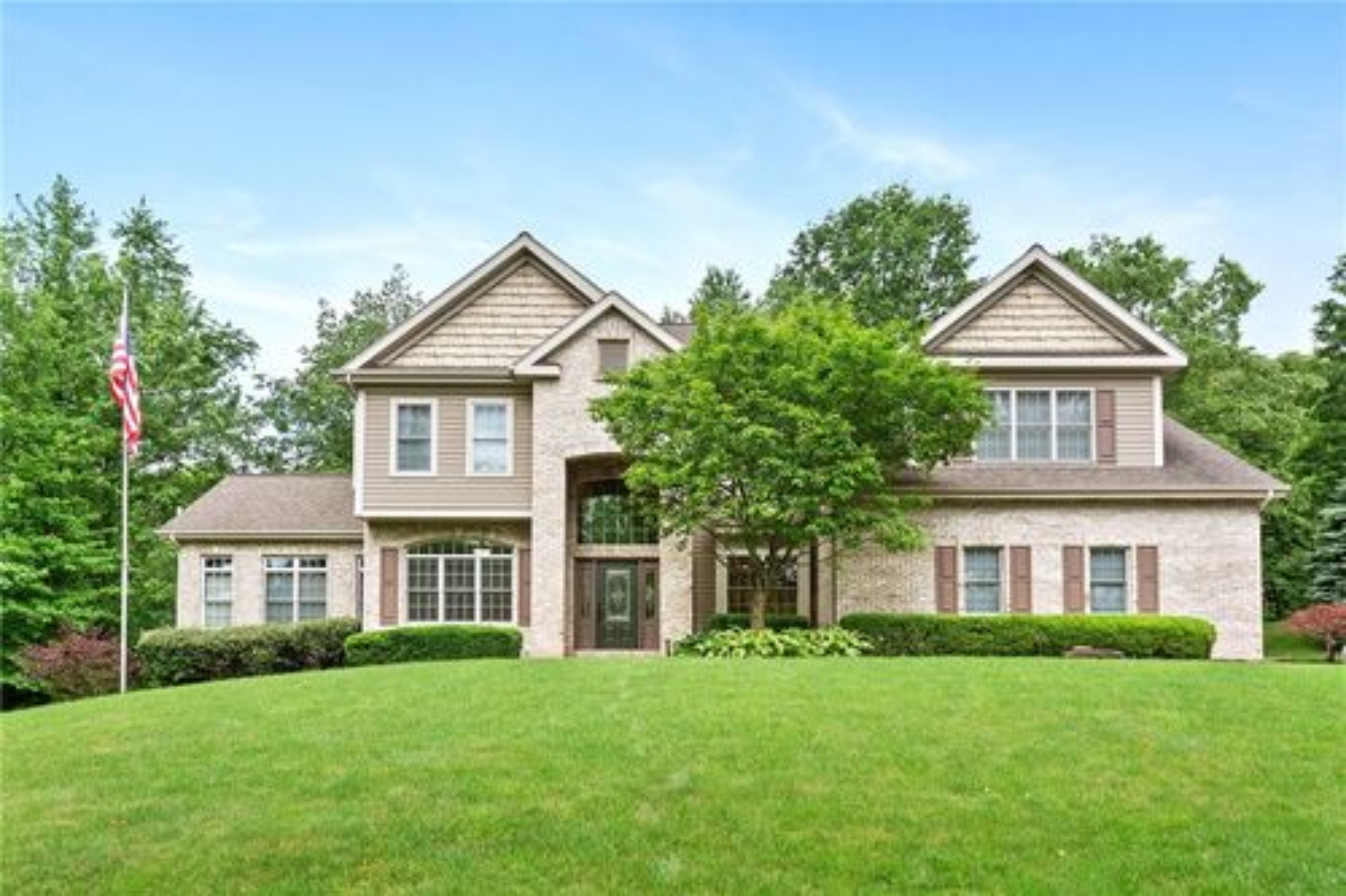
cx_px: 673
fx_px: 860
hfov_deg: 76.1
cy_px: 448
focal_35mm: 23
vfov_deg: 55.1
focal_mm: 23
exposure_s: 1/50
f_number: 8
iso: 100
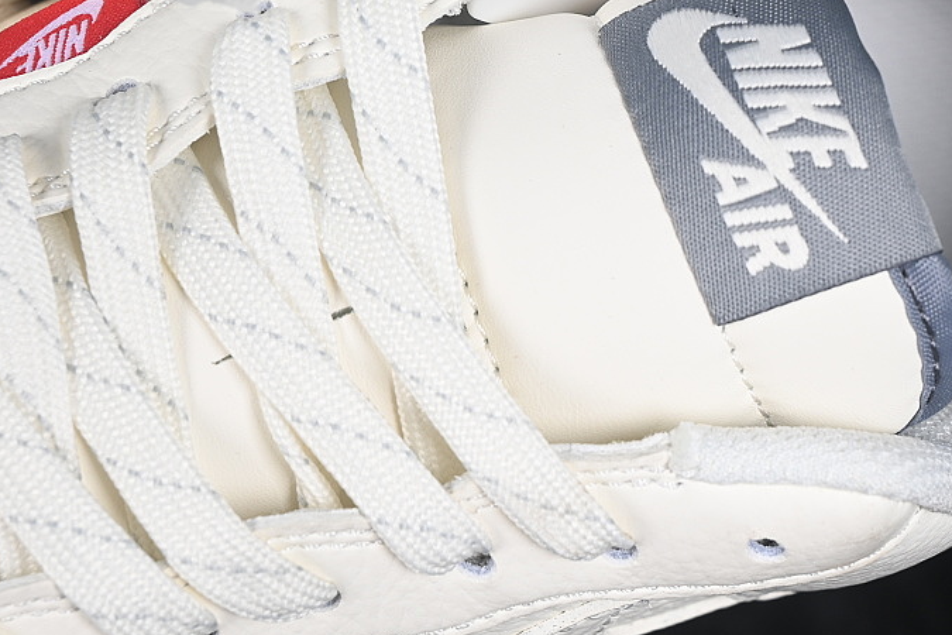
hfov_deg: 17.1
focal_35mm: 120
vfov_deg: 11.4
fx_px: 3173
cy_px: 302
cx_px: 478
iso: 160
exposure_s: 1/80
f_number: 7.1
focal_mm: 50
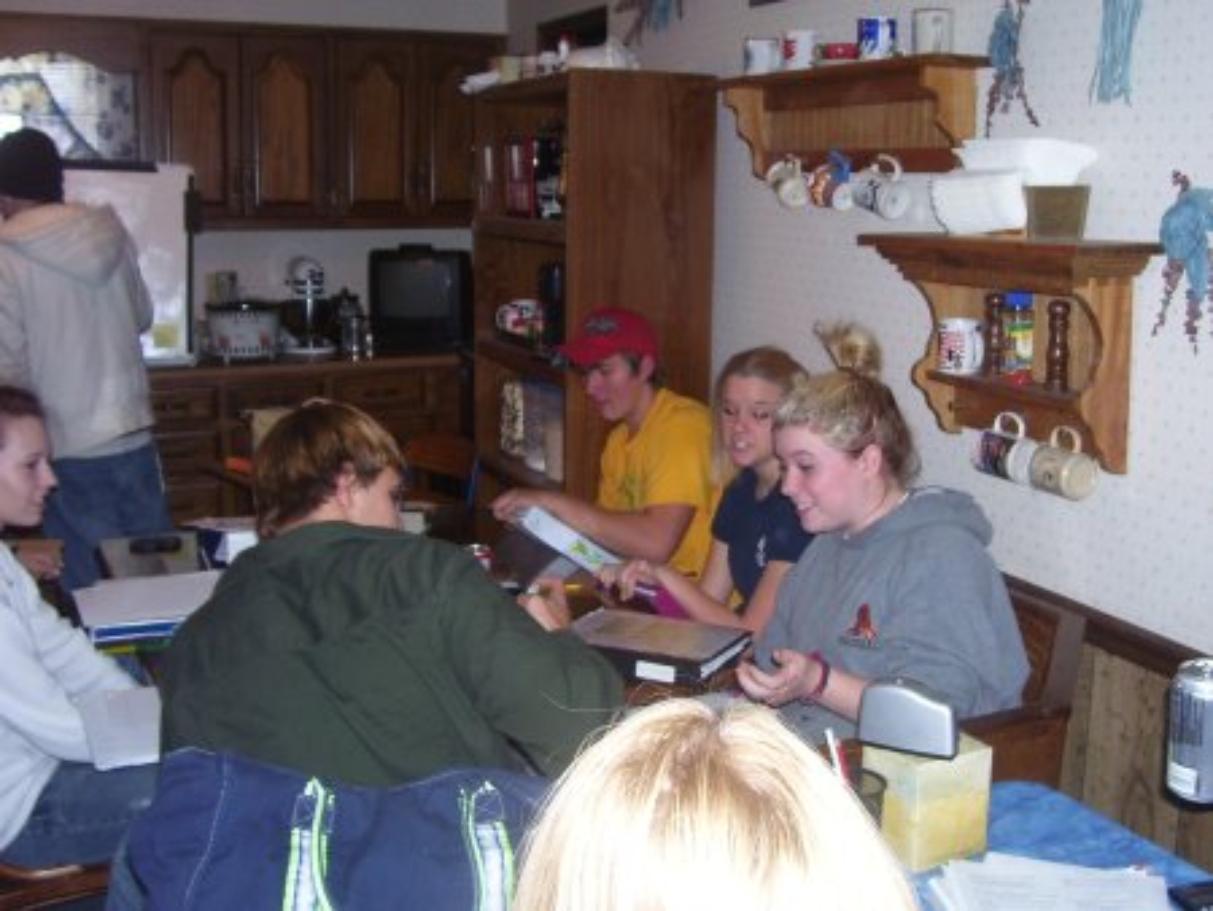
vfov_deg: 41.8
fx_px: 1192
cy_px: 456
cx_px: 606
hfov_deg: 53.9
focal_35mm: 34
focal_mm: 5.6
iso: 80
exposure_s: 1/60
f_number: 2.7
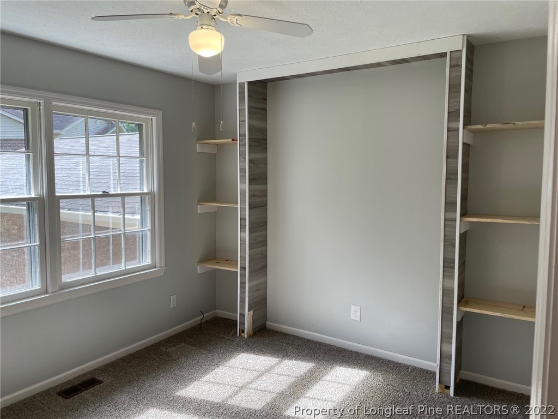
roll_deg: +0.6
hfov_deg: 67.3
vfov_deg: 53.1
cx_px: 279
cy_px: 210
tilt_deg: -4.4
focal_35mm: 26
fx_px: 419
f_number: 1.6
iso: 32
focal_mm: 4.2
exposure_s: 1/135
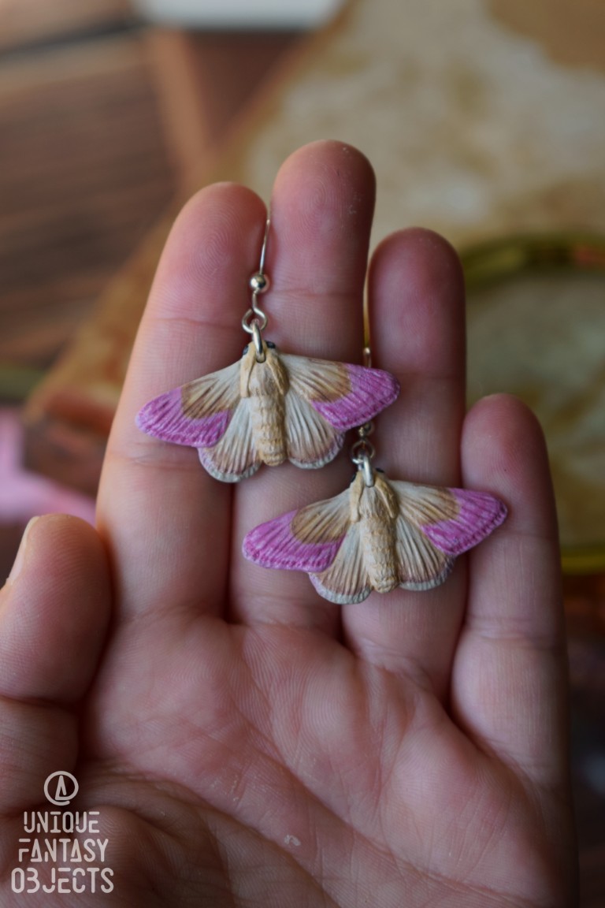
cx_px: 302
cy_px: 454
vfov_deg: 24.6
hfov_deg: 16.6
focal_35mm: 82
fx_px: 2080
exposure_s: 1/100
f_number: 5.6
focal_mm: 55
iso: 400
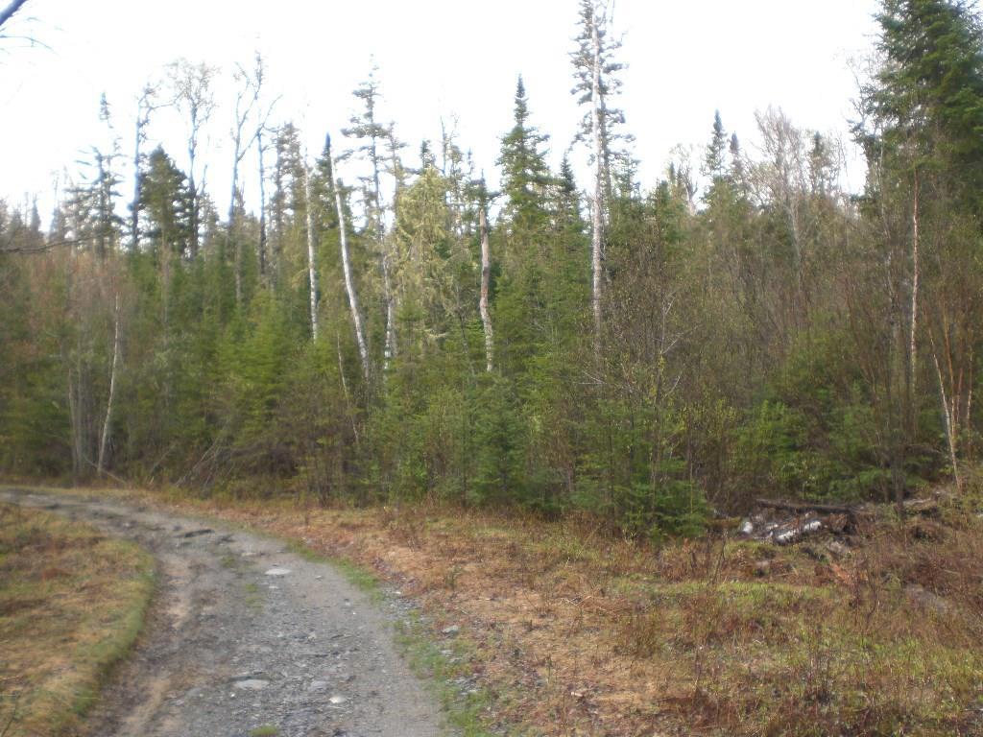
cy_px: 368
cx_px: 492
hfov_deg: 49.0
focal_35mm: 38
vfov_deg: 37.7
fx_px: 1079
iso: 100
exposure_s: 1/125
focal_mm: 6.3
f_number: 3.1
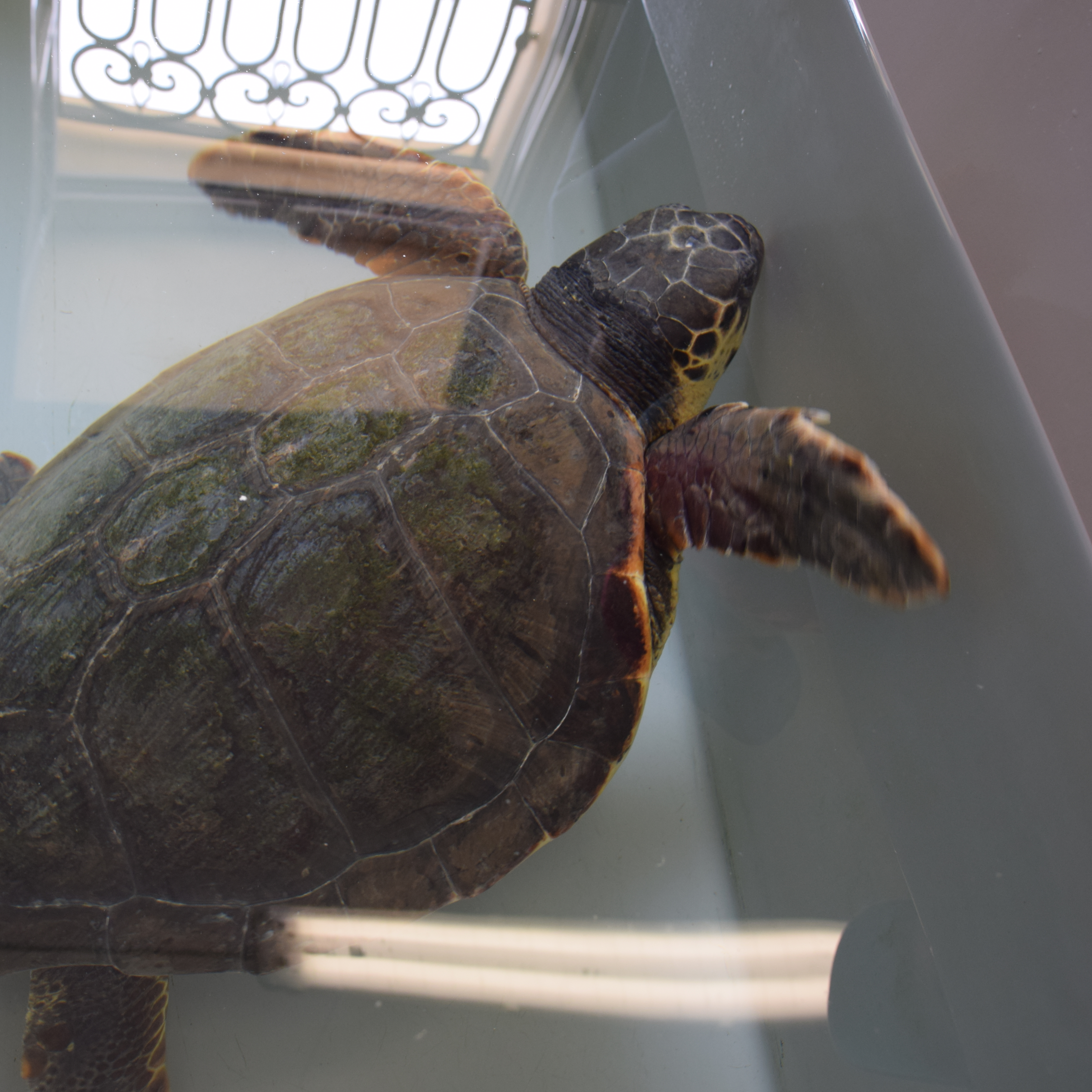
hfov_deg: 36.5
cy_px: 546
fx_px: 1642
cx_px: 400
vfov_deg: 36.8
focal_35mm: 46
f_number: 4.5
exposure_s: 1/80
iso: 400
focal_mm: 24
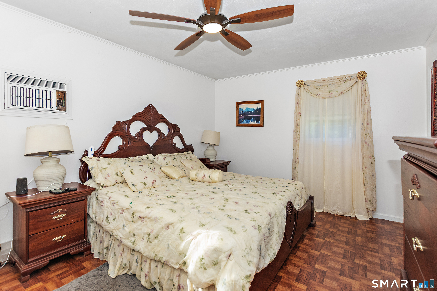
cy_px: 146
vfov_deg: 69.7
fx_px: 209
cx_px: 218
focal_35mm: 17
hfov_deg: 92.4
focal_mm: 11.5
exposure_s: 1/60
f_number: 6.3
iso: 400
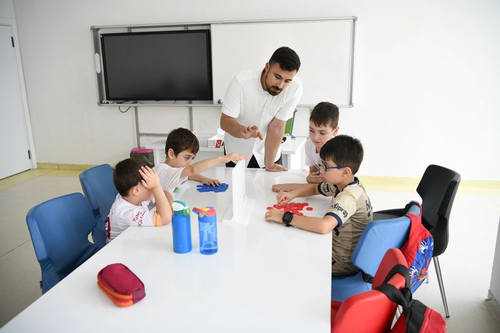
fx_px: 417
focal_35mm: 30
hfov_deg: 61.9
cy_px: 166
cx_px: 250
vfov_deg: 43.6
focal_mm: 30
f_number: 4
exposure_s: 1/60
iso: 400
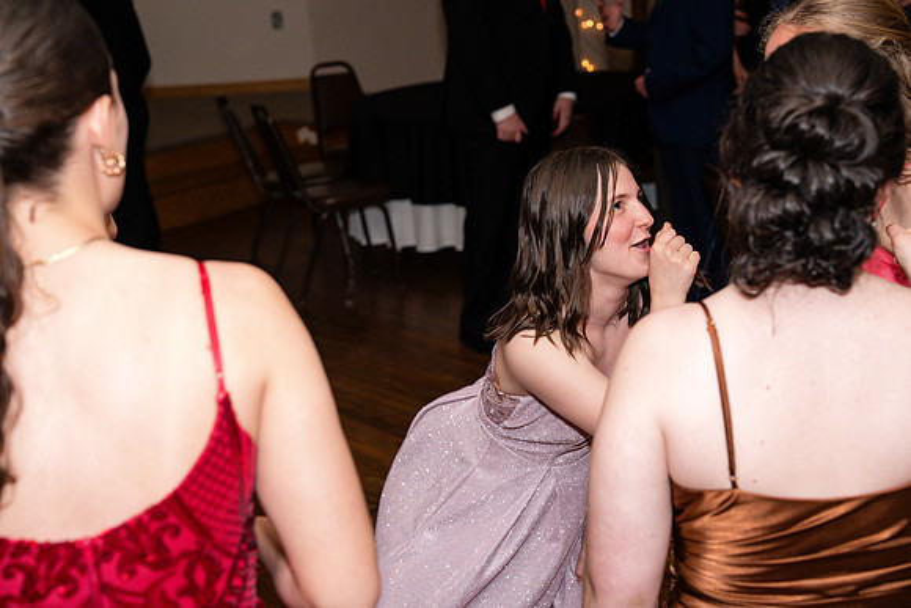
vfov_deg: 19.5
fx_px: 1772
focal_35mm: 70
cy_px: 304
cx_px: 456
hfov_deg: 28.8
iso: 400
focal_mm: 70
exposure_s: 1/250
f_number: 5
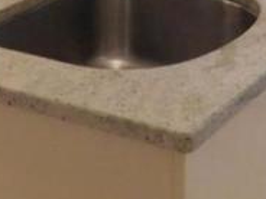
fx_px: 984
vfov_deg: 11.1
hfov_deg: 15.4
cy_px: -114
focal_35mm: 128
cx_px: 142
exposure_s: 1/30
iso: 360
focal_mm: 4
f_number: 3
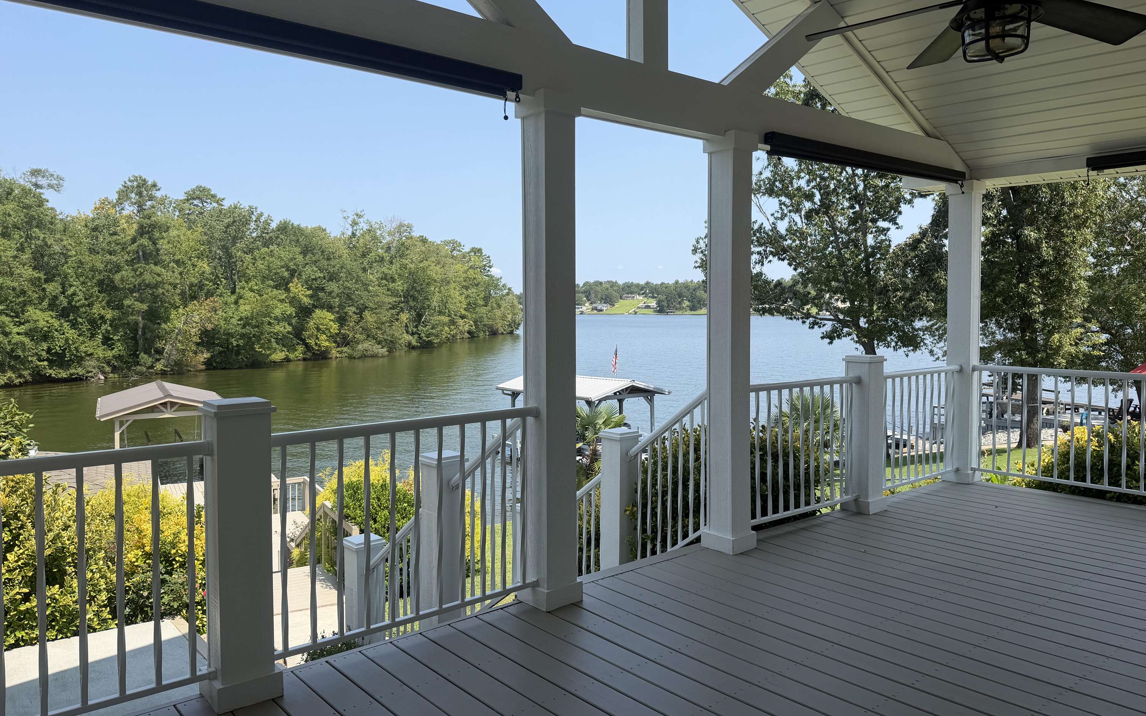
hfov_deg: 70.4
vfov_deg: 47.5
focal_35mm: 26
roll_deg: -0.1
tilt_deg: -1.6
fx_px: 812
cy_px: 326
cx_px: 579
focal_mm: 6.76
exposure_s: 1/3145
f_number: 1.78
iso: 80
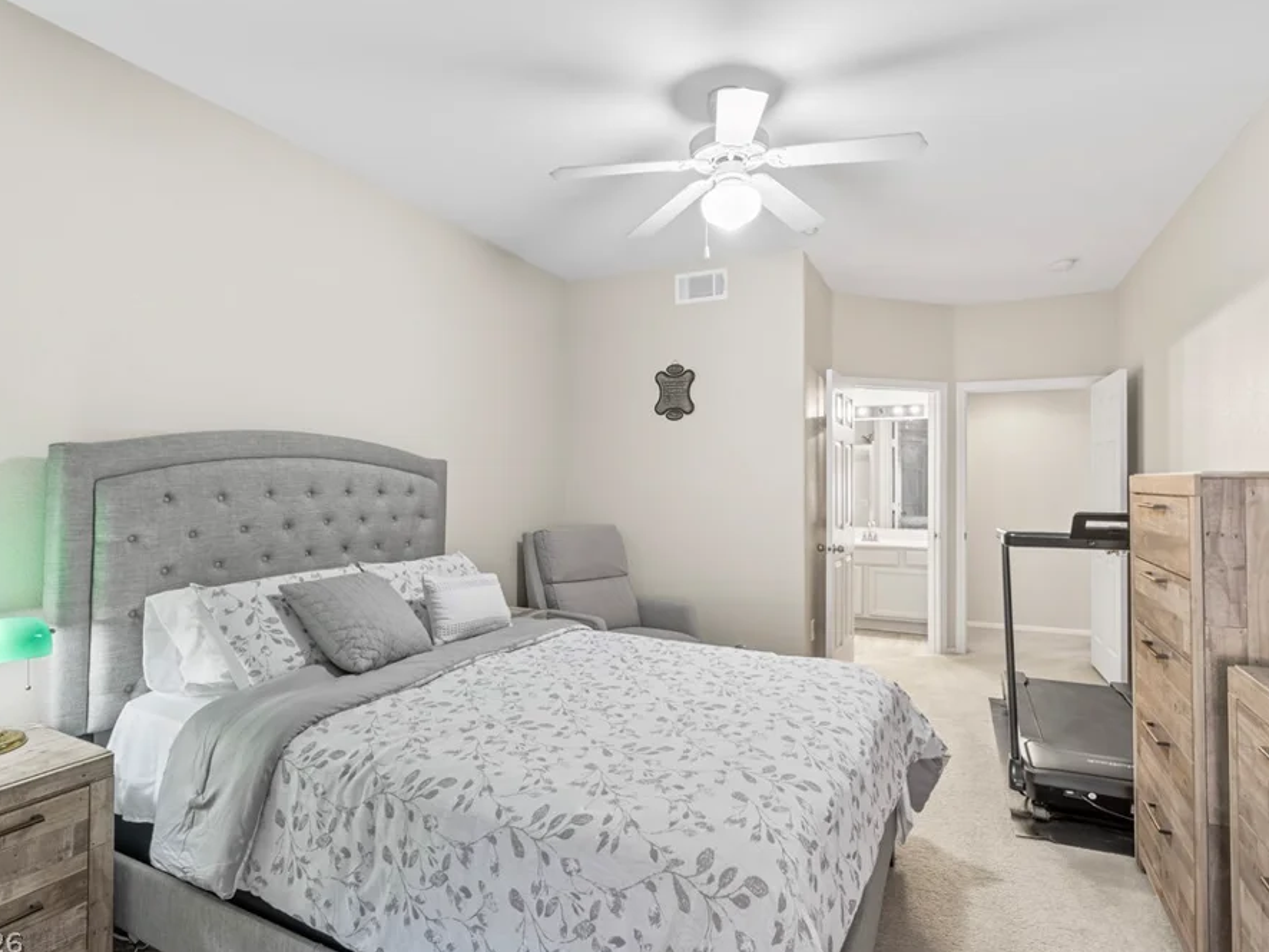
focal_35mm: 20
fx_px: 733
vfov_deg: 66.0
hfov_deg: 81.7
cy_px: 476
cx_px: 614
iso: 400
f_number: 8
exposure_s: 1.3
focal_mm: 18
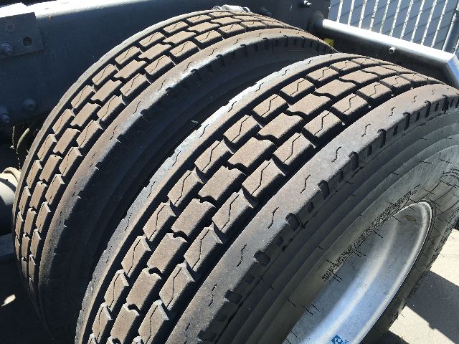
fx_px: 385
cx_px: 230
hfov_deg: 61.7
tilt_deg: -36.7
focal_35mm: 29
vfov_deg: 48.2
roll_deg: -2.3
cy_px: 172
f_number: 2.2
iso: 25
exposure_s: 1/292
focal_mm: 4.15
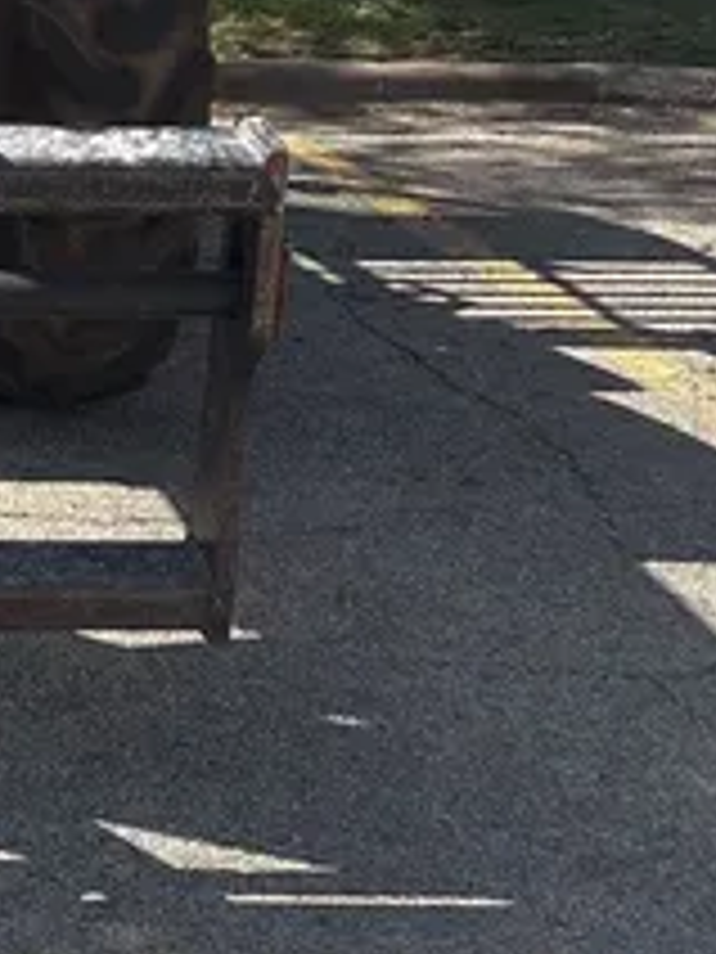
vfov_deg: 20.6
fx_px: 2482
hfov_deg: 14.7
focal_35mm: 90
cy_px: -119
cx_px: -513
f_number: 1.6
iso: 50
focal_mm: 5.96
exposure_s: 1/2865
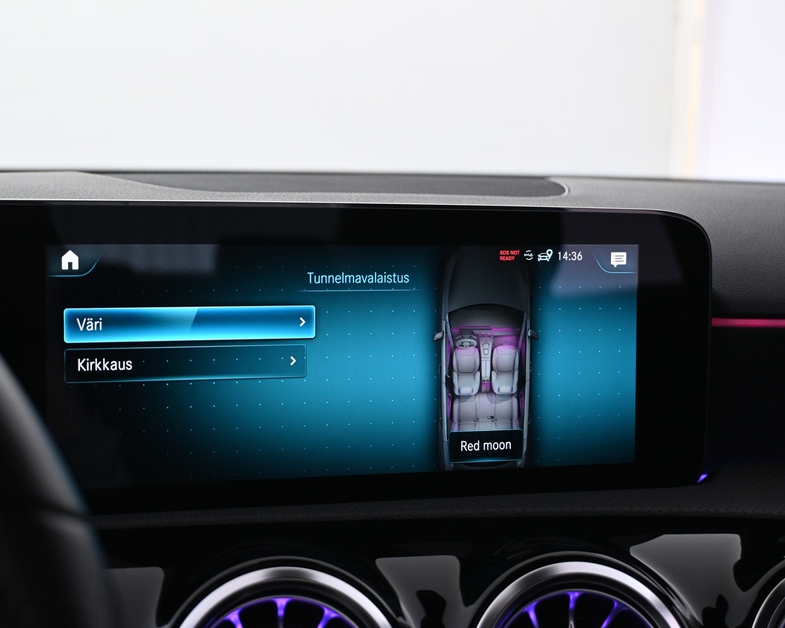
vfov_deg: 26.2
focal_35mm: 58
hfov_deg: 32.4
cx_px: 329
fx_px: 1347
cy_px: 314
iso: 1600
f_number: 5
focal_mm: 34
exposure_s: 1/30
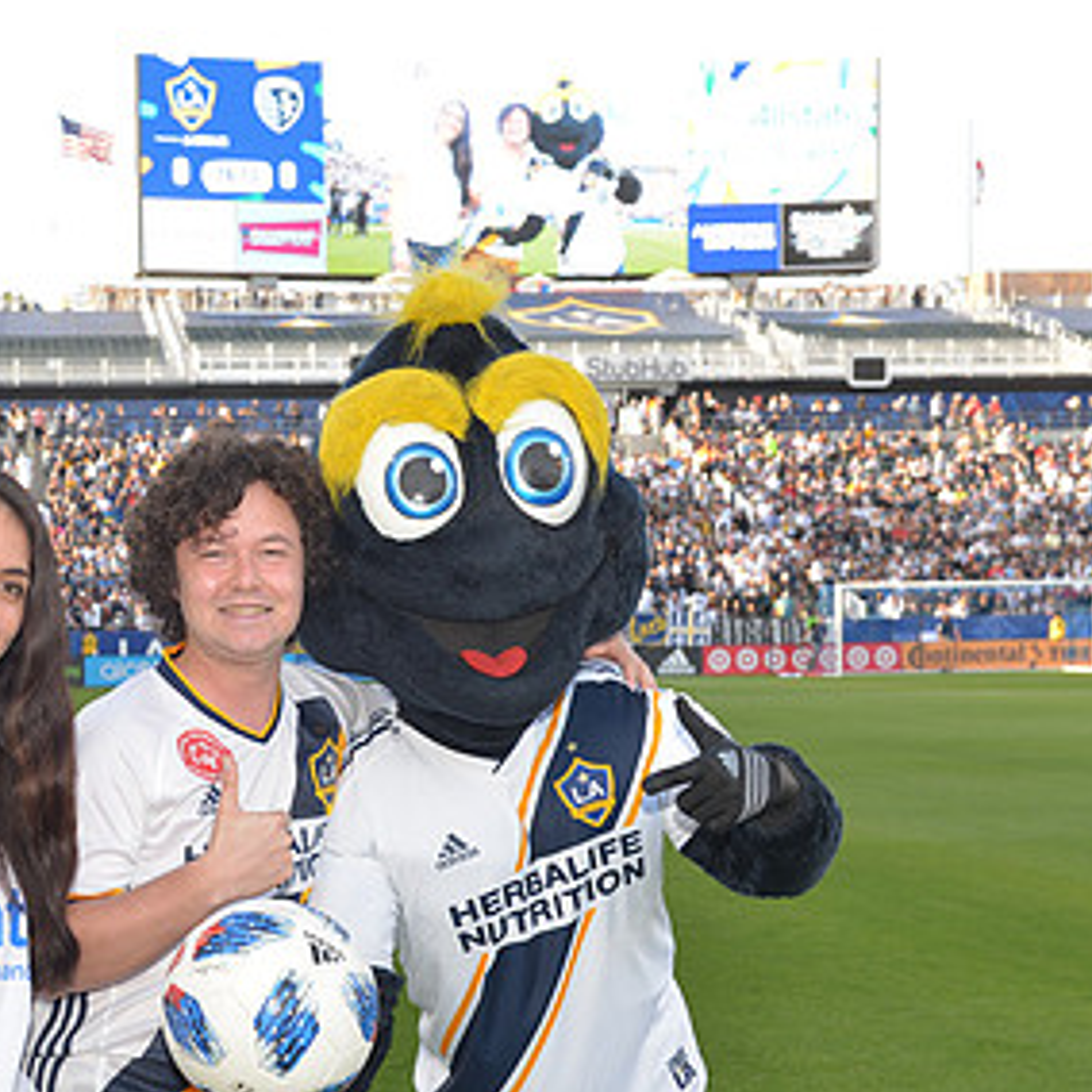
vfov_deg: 28.9
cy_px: 709
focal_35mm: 59
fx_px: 2106
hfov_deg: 28.4
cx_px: 215
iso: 200
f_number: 5.6
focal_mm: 34
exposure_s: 1/125
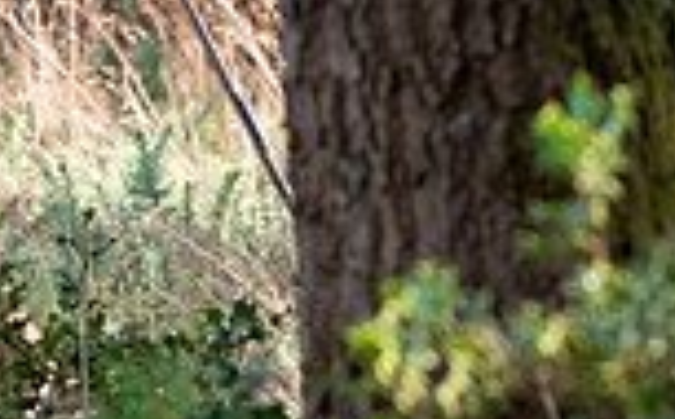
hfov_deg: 1.7
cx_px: -516
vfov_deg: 1.1
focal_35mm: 1221
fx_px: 22420
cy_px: -426
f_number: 6.3
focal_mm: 210
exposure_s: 1/1000
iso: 2500
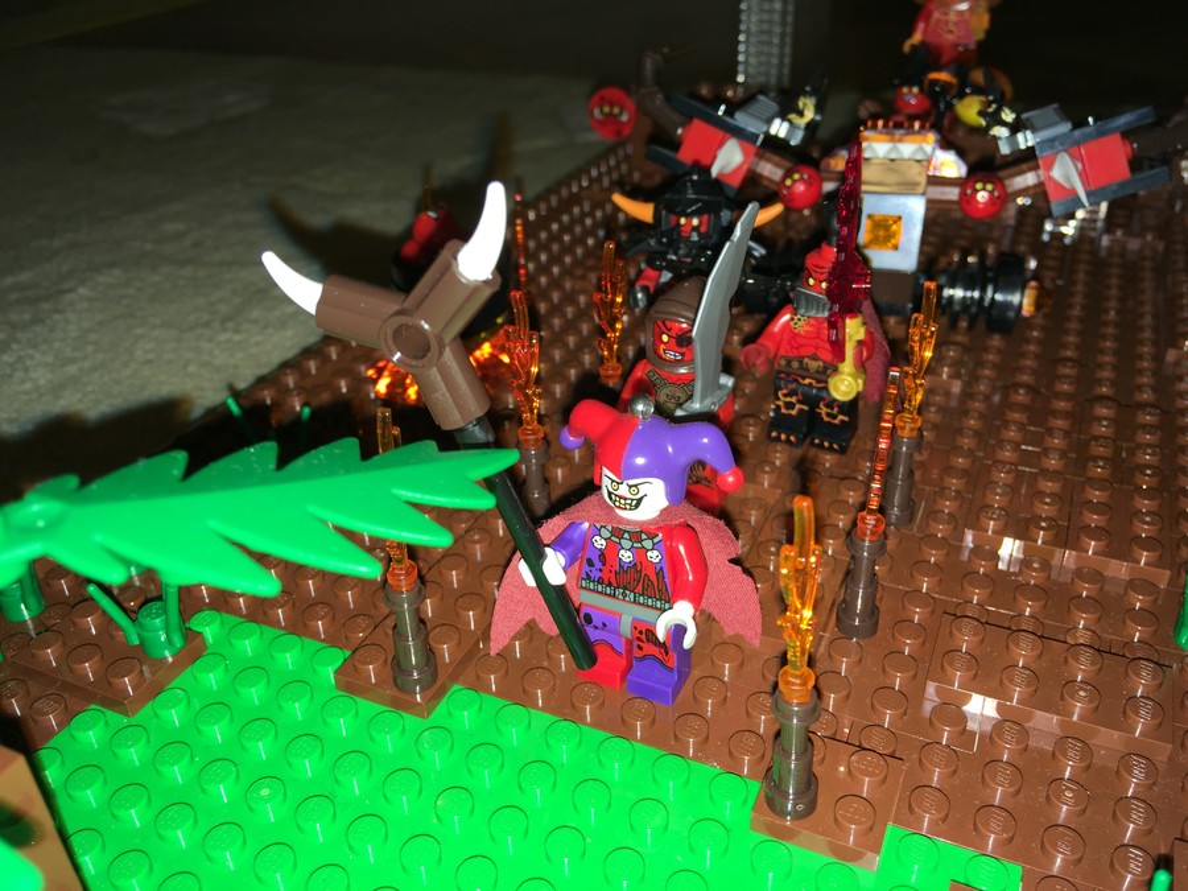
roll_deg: +2.4
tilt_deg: -31.4
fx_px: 995
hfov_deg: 61.7
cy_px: 446
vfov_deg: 48.2
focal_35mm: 29
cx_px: 594
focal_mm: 4.15
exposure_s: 1/49
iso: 25
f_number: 2.2
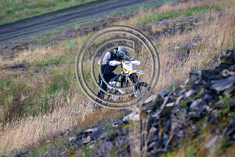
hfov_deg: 10.3
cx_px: 118
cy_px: 78
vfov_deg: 6.9
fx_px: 1306
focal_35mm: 200
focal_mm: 200
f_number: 5
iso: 2000
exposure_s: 1/1600
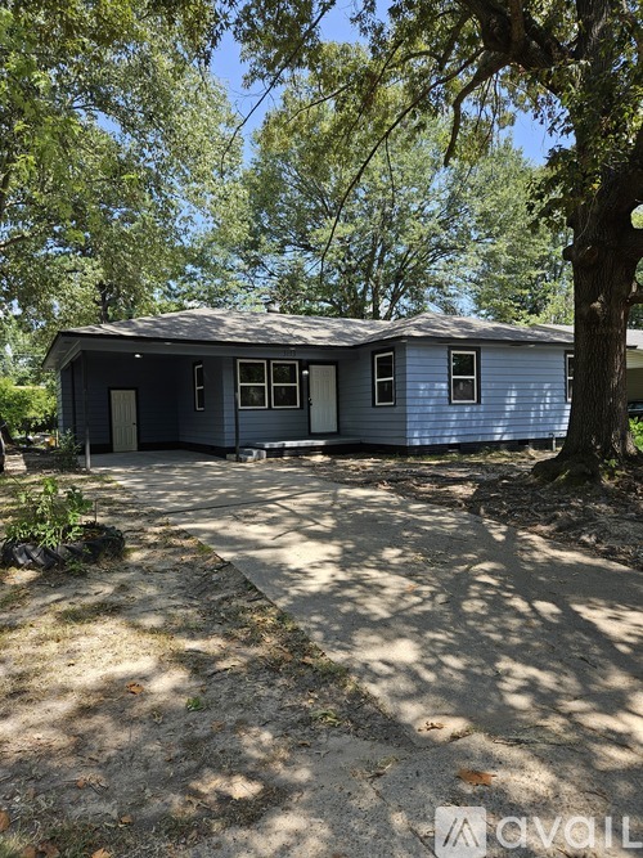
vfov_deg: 73.9
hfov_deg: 58.9
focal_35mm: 23
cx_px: 322
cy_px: 429
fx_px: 570
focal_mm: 5.4
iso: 25
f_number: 1.8
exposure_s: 1/471
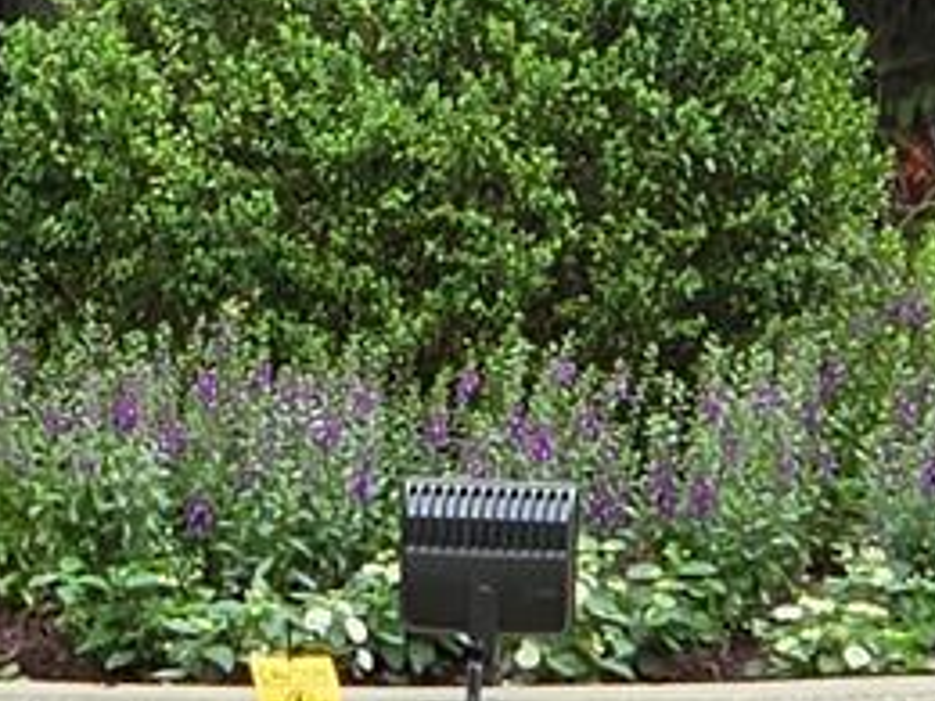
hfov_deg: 3.6
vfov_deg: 2.7
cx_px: -72
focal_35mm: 543
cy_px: -288
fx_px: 14667
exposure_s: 1/120
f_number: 2.4
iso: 25
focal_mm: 7
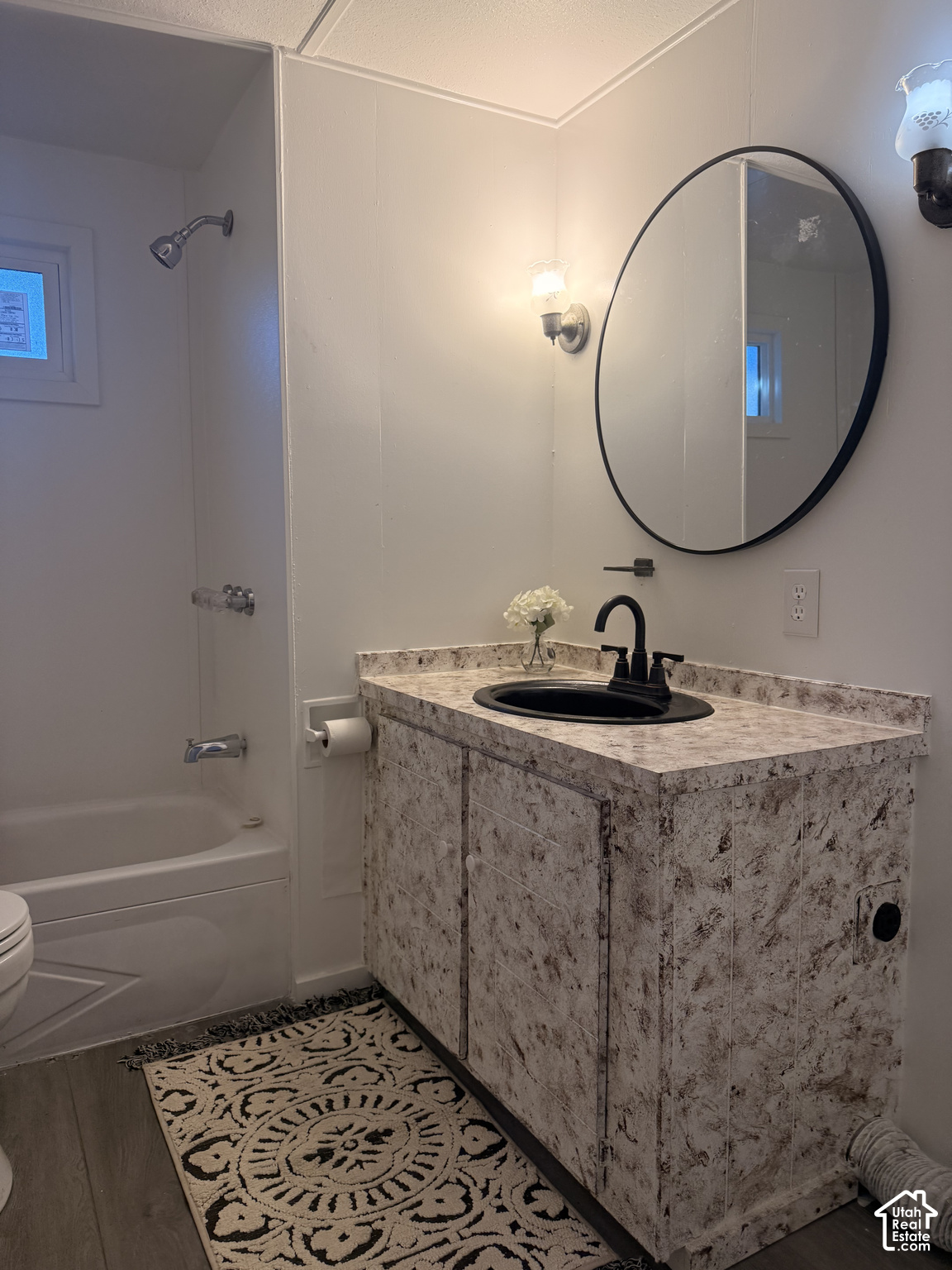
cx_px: 476
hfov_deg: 56.8
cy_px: 635
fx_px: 880
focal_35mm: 24
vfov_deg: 71.6
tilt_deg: -5.7
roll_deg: +0.2
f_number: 1.78
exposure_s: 1/240
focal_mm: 6.76
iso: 160
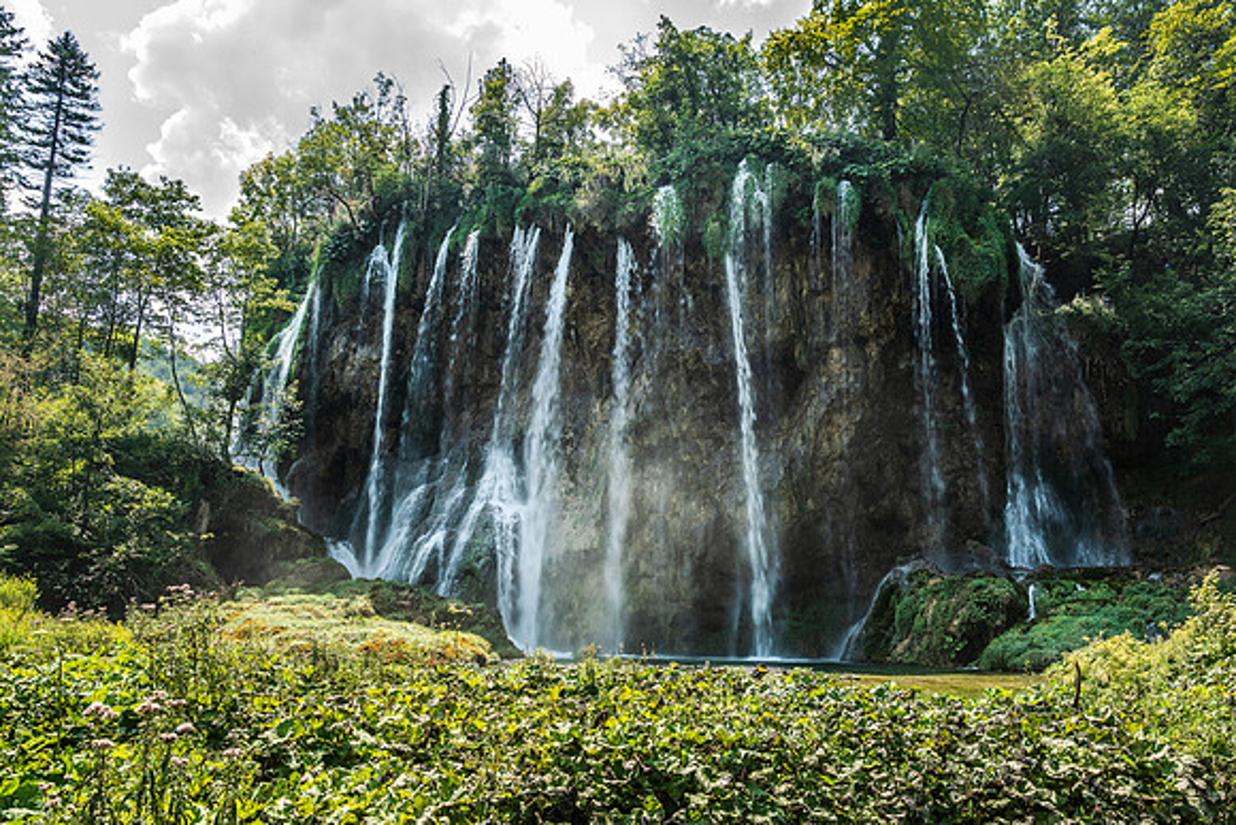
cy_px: 453
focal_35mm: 29
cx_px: 679
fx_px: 994
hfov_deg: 63.6
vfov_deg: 45.0
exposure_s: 1/40
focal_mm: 24
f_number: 5.6
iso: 100
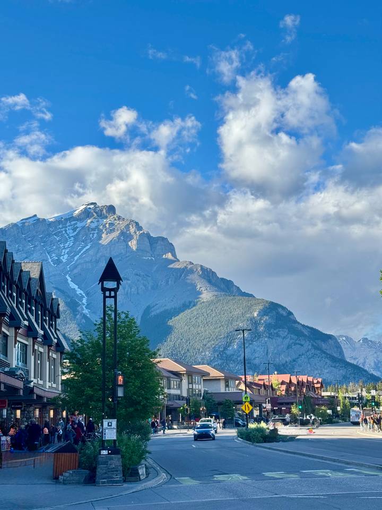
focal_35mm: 48
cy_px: 255
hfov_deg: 30.3
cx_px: 191
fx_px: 706
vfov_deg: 39.7
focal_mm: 6.76
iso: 64
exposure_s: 1/1681
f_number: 1.78
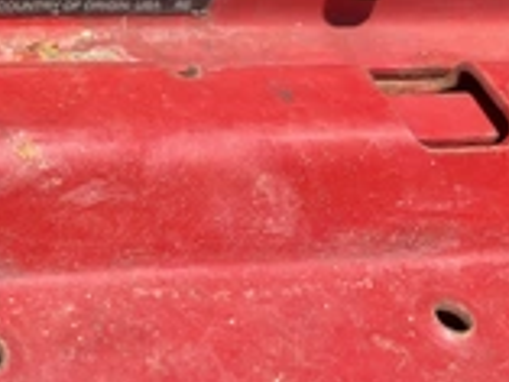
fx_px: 1089
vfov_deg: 19.5
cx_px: -19
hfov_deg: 24.9
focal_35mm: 74
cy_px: 19
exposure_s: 1/978
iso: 25
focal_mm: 3
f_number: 1.8
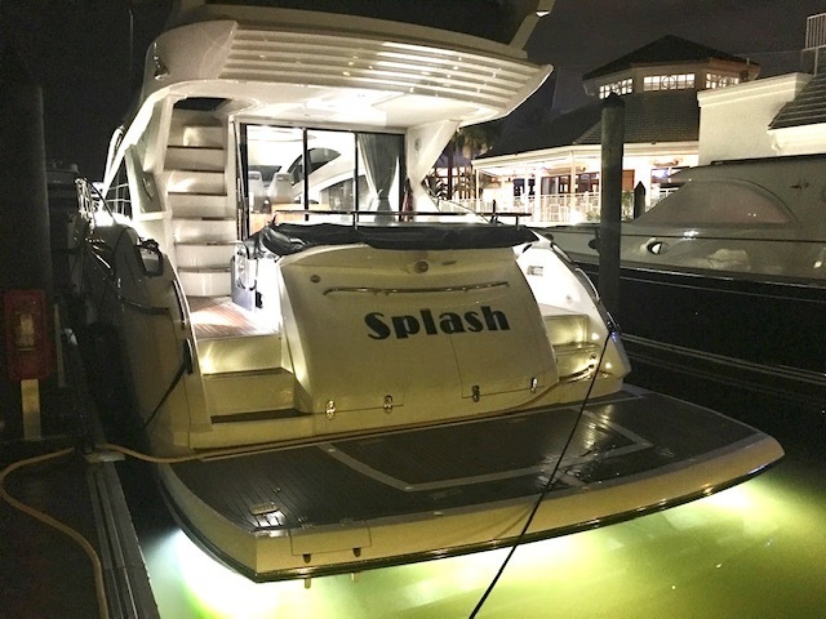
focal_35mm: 29
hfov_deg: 61.7
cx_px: 413
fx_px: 692
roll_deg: -0.5
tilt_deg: -6.2
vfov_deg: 48.2
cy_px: 310
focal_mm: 4.15
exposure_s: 1/4
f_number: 2.2
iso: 200
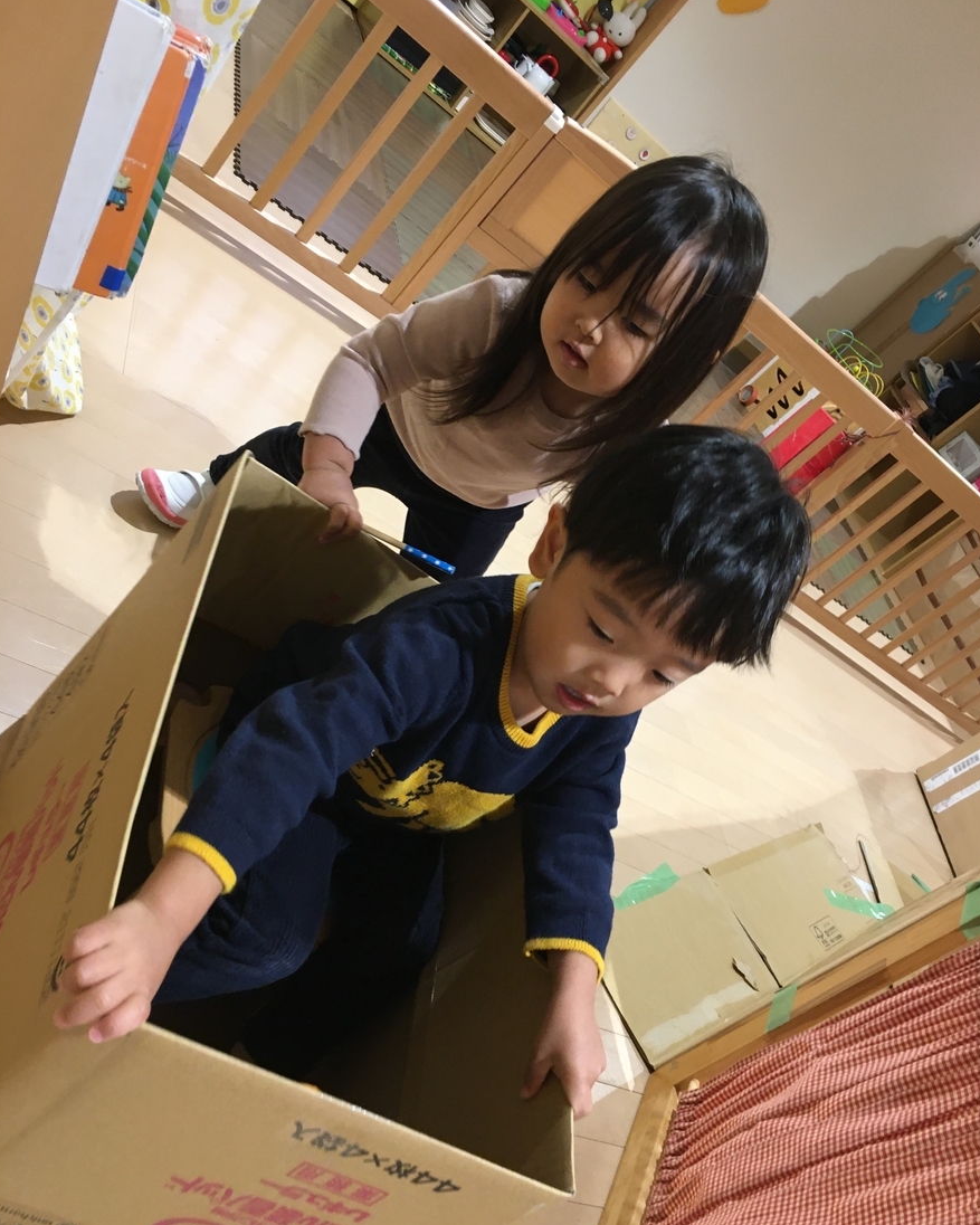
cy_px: 659
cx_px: 495
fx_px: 1124
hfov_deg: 47.1
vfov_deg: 57.1
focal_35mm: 31
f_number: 2.2
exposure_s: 1/30
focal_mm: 4.15
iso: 100
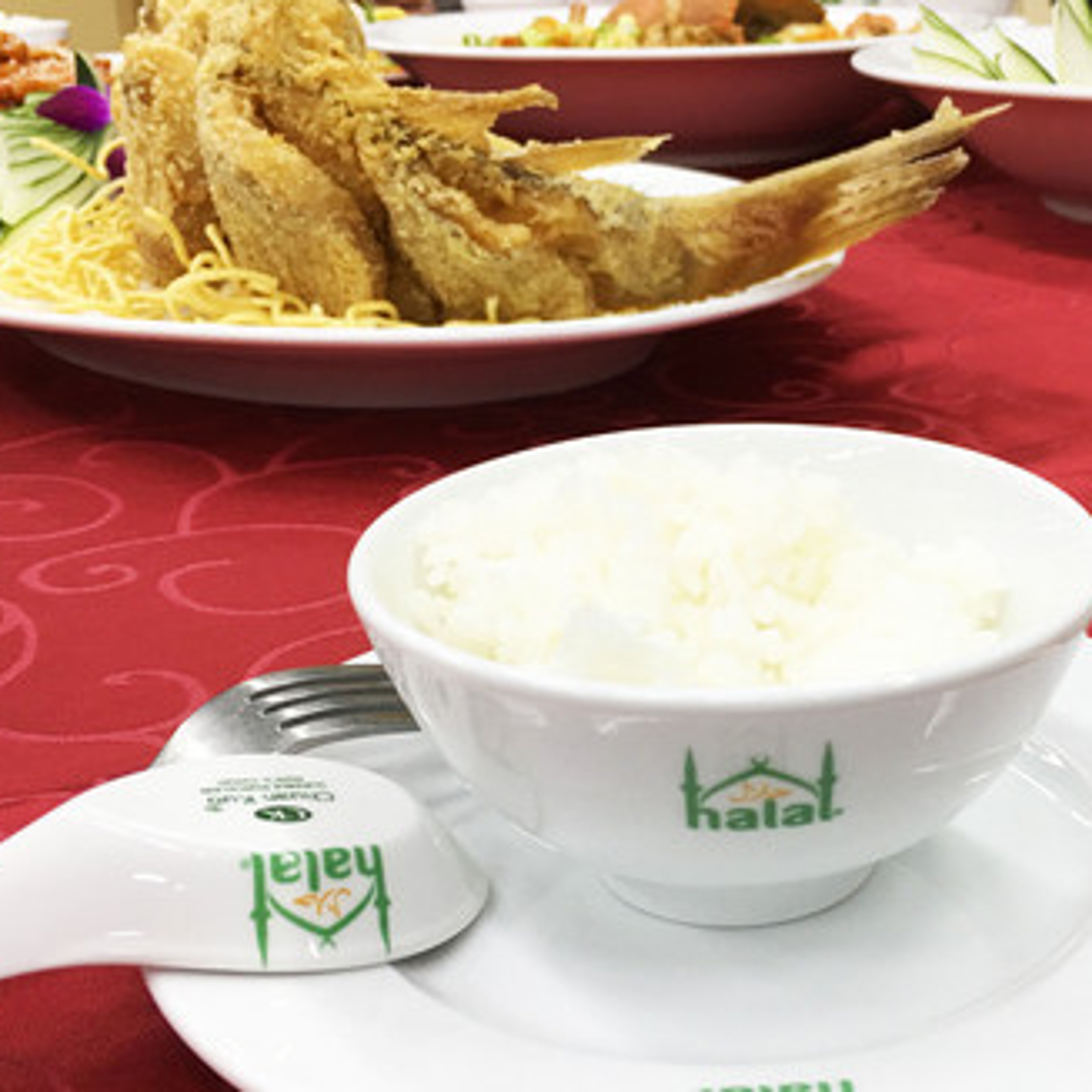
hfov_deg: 35.5
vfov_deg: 35.8
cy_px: 695
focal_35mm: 47
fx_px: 1677
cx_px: 765
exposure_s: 1/15
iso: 25
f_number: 2.2
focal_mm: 4.15
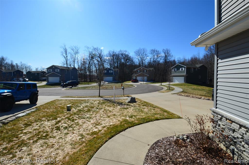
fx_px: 104
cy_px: 82
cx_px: 124
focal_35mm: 15
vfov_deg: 77.1
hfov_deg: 100.5
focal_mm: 10
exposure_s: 1/160
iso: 100
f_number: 11
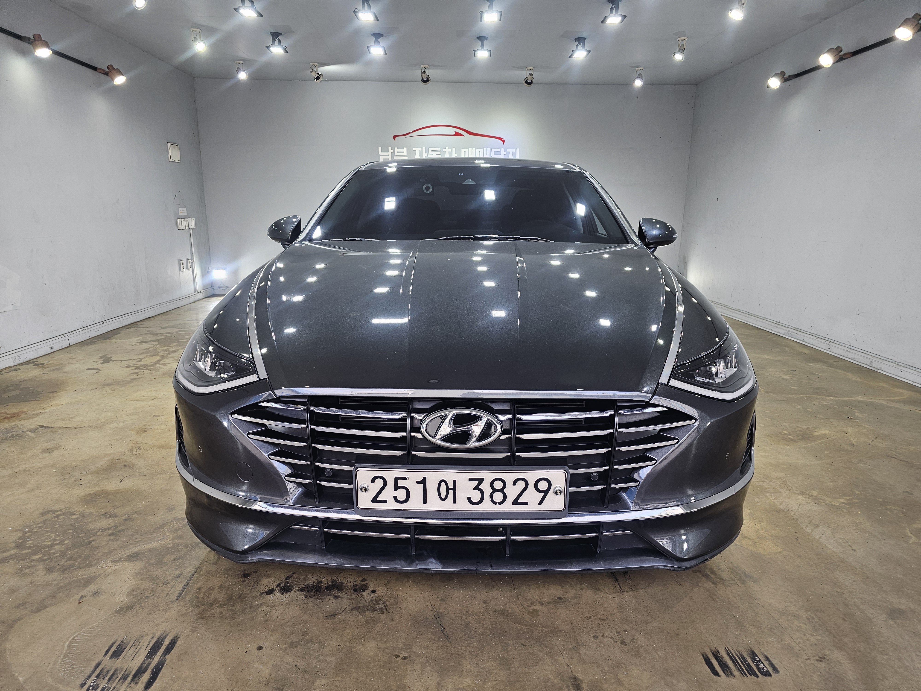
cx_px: 460
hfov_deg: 73.9
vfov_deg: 58.9
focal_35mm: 23
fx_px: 612
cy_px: 346
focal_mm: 6.3
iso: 80
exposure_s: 1/120
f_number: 1.7
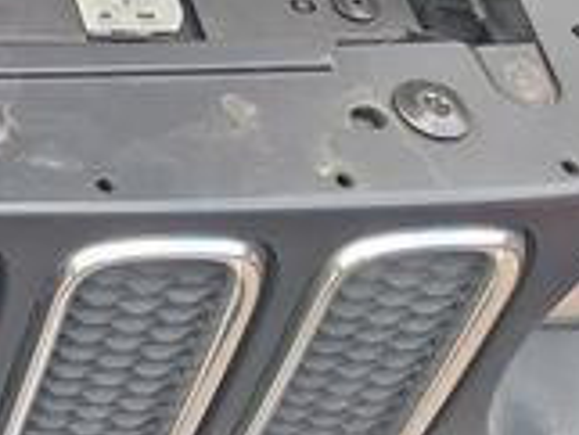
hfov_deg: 16.9
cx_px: -500
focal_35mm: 93
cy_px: -52
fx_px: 1557
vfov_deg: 15.5
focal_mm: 5.54
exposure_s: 1/110
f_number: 1.8
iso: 40
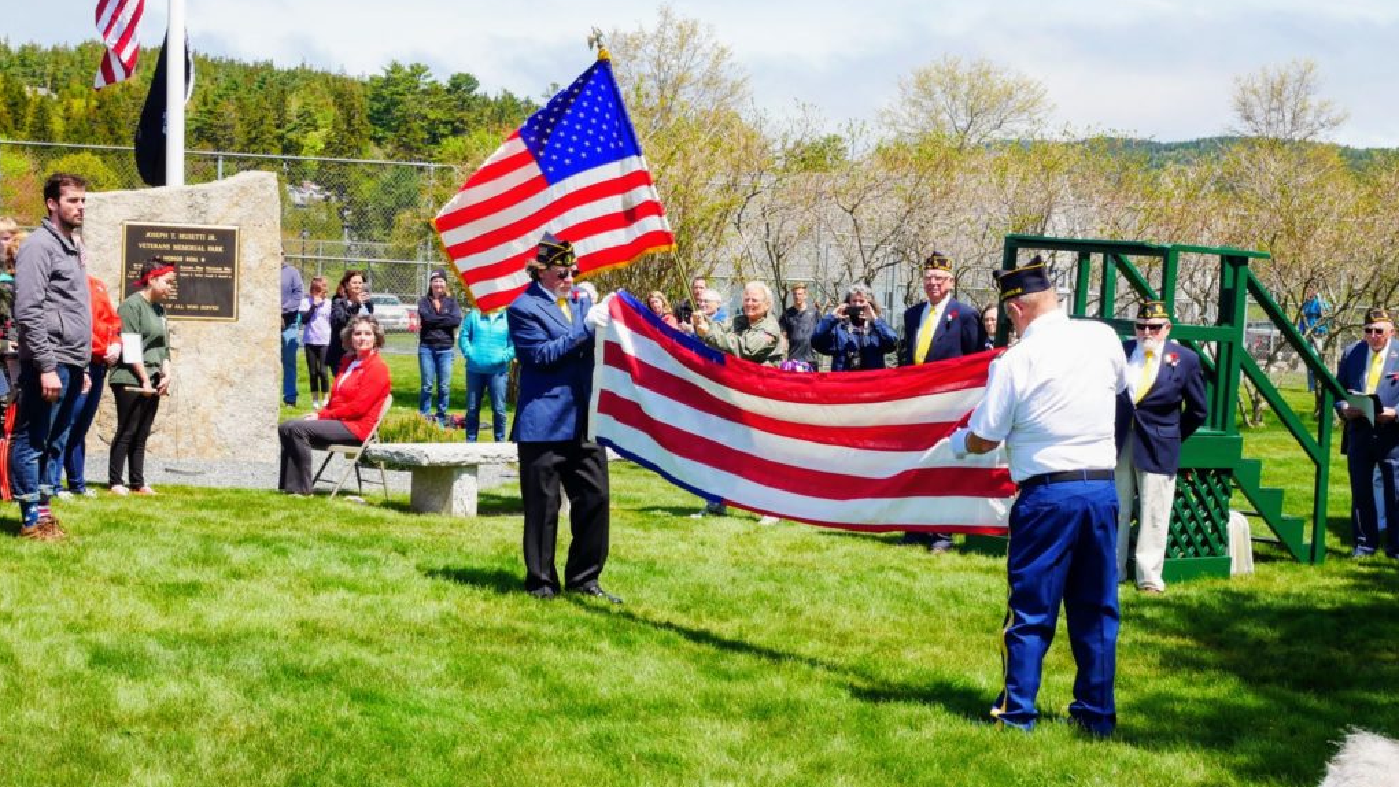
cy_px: 402
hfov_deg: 30.1
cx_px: 700
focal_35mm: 70
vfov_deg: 17.2
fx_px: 2597
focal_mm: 32
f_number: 8
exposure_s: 1/320
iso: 200
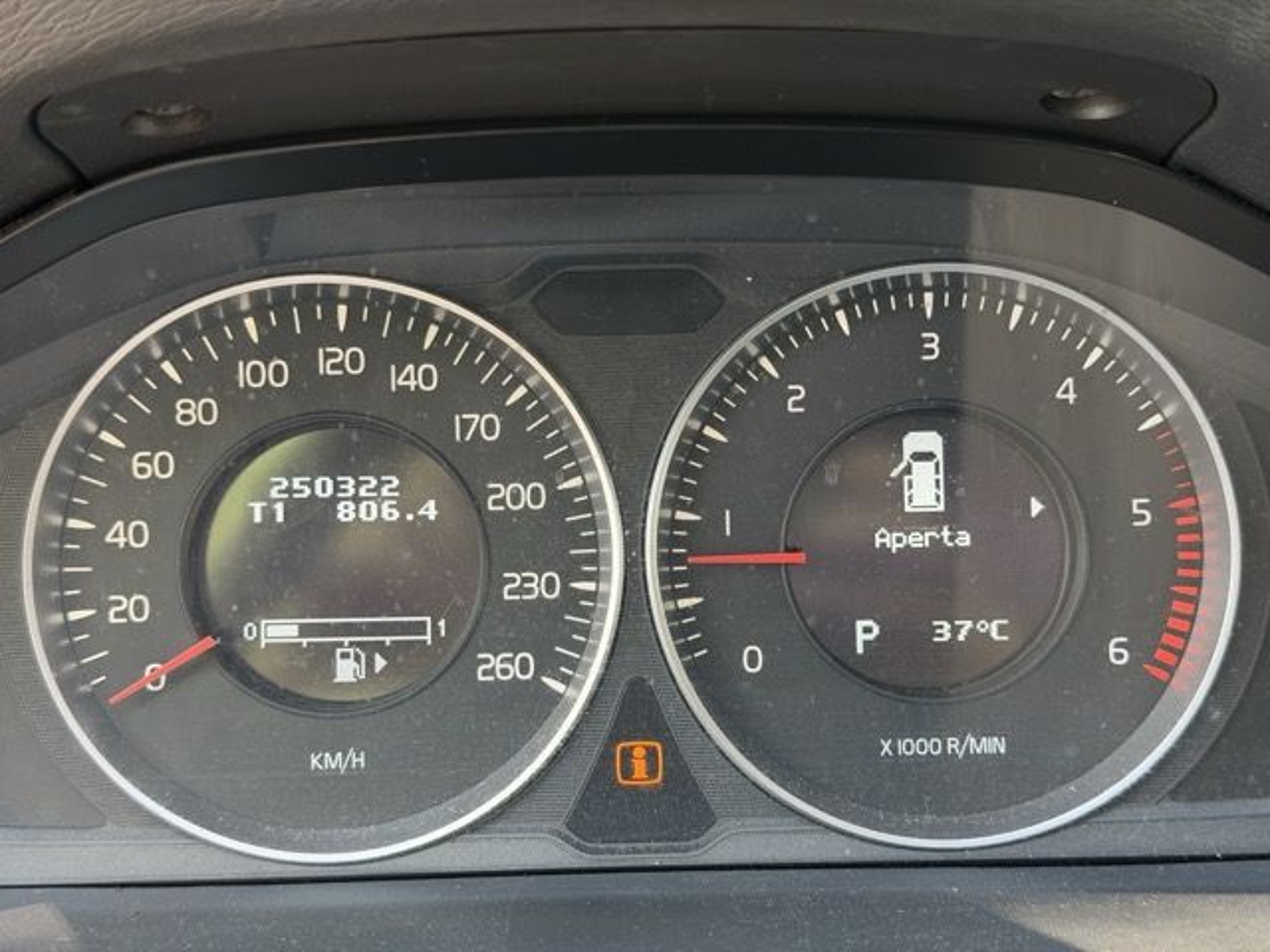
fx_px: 1761
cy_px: 476
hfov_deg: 39.7
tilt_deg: -19.7
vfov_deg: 30.3
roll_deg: +2.0
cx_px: 635
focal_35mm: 48
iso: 125
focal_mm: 6.76
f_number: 1.78
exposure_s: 1/60
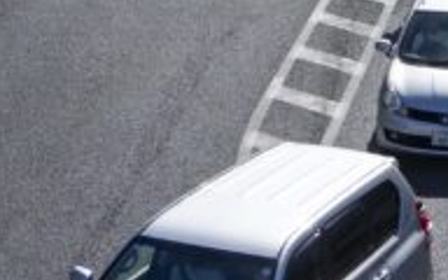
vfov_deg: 6.5
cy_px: -456
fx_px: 2320
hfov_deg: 10.9
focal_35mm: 190
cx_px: 439
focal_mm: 35
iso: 100
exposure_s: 1/250
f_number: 11
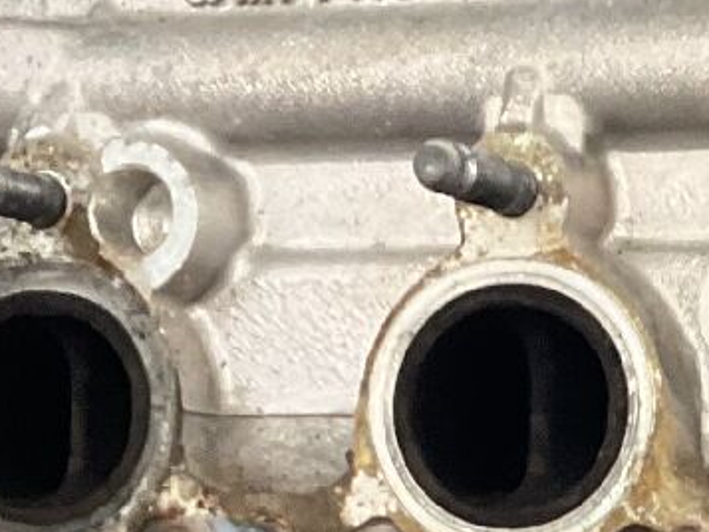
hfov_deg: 12.2
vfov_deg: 9.4
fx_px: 3196
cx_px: 994
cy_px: 602
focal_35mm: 156
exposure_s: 1/50
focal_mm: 3
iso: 125
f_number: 1.8
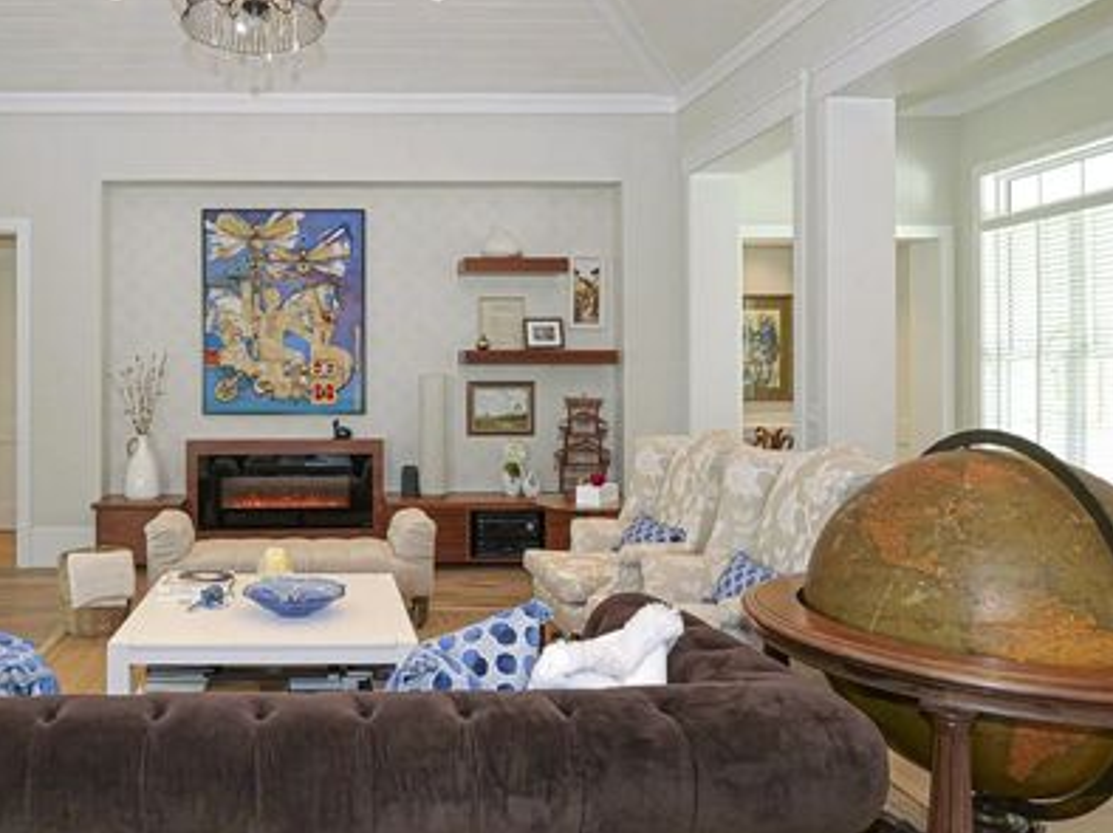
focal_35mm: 26
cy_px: 384
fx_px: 835
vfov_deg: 53.0
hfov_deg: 65.1
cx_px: 350
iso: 800
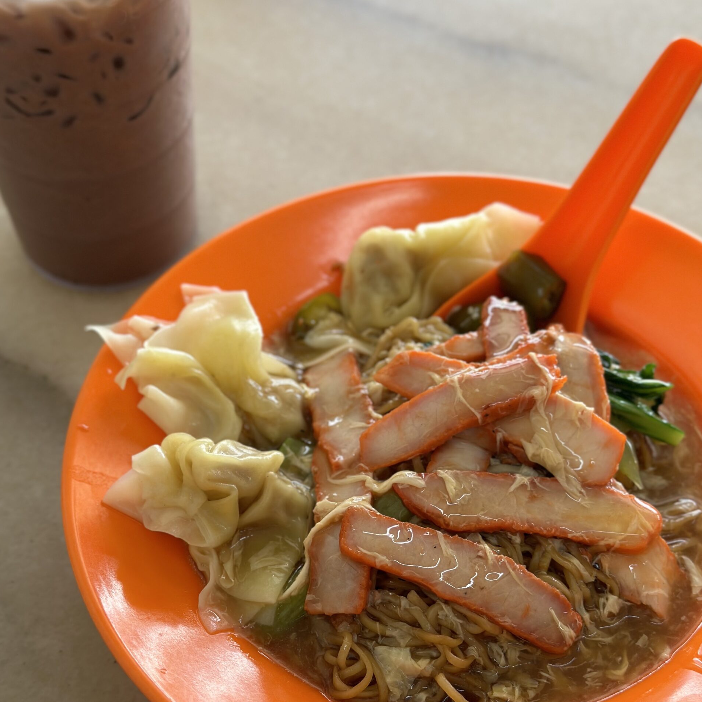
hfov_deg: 30.0
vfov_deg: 30.0
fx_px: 1308
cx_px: 350
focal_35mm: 57
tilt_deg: -51.5
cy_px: 377
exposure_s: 1/150
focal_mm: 6.86
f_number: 1.78
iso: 80
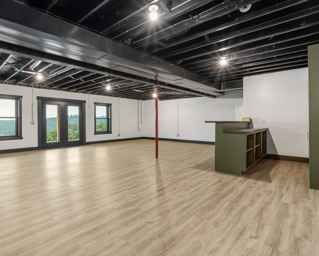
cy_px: 125
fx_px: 179
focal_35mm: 19
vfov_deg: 70.9
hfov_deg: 82.9
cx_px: 140
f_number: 8
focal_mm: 16
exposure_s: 2
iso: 100
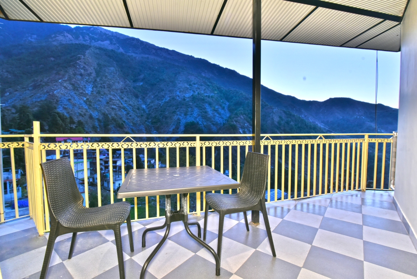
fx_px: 185
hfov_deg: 96.7
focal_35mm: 16
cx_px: 208
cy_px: 140
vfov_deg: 73.8
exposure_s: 1/25
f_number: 9
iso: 1600
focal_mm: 16
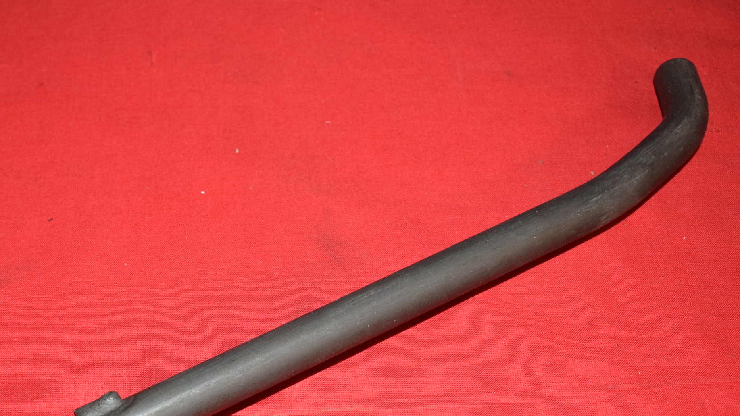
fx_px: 1057
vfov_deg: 21.9
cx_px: 233
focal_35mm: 54
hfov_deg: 38.1
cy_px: 360
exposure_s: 1/125
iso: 640
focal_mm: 21
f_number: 5
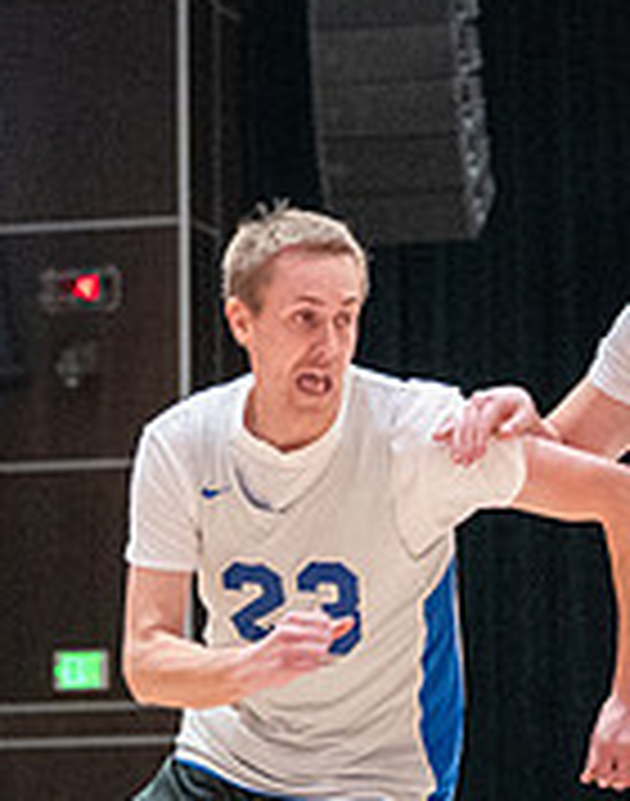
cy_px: 288
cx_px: 280
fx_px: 5582
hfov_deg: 6.5
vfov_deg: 8.2
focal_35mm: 237
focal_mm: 58
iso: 8000
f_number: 2.8
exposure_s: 1/500
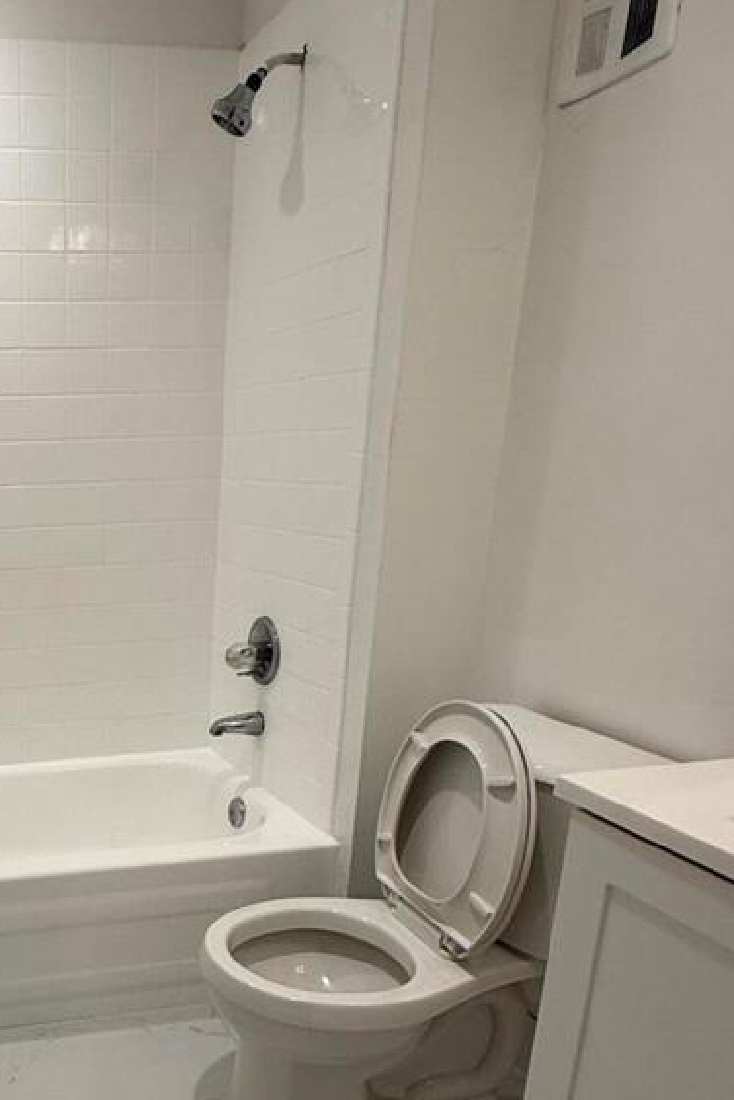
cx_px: 6
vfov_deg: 58.5
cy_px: 757
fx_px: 948
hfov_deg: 37.9
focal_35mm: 31
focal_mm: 2.22
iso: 100
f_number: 2.2
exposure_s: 1/120
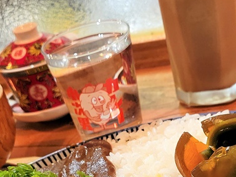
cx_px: 127
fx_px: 471
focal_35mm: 69
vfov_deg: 20.8
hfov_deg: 28.1
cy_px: 165
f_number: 1.8
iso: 640
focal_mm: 5.4
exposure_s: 1/30
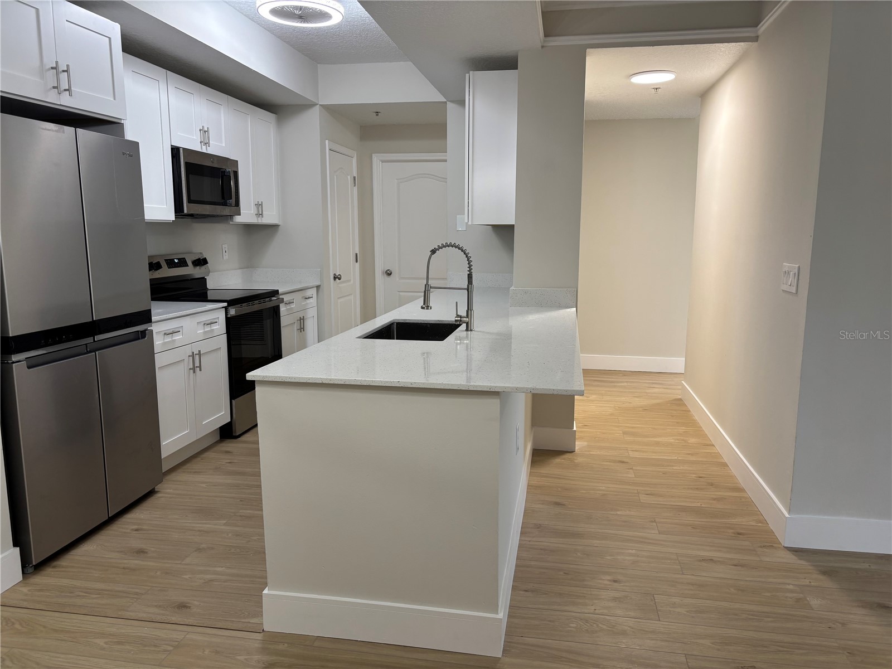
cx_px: 446
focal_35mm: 26
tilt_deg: -9.4
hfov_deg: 67.3
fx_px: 670
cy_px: 334
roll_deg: -0.4
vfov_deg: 53.1
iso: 80
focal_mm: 5.96
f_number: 1.6
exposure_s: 1/60
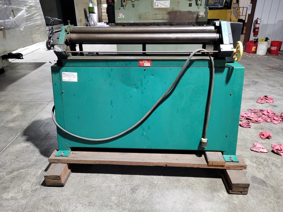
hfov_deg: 67.3
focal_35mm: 26
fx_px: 213
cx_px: 142
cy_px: 106
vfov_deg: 53.1
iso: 400
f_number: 1.8
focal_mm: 5.4
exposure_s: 1/40
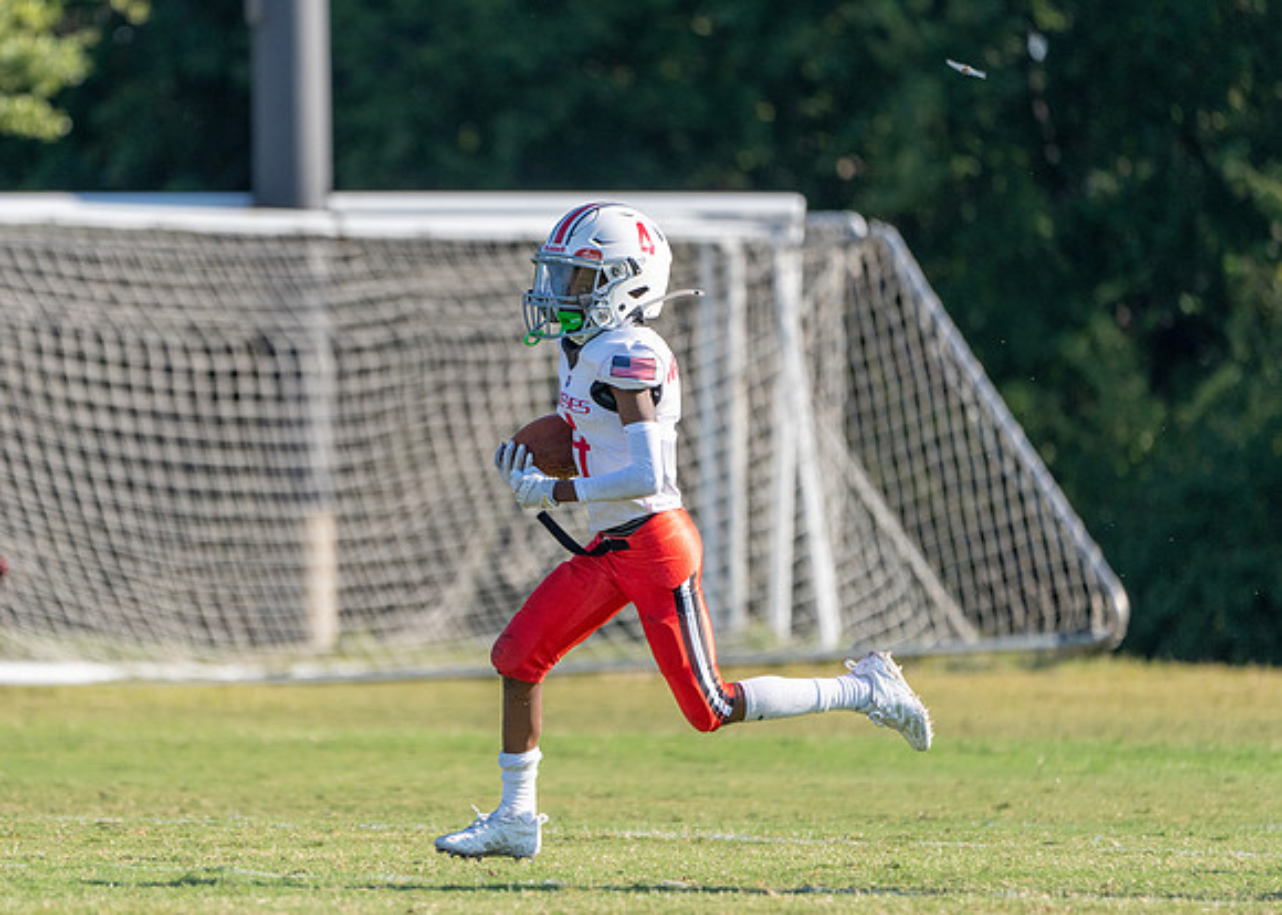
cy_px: 456
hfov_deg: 3.9
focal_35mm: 513
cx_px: 441
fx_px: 18687
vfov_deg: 2.8
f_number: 5.6
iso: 500
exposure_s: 1/1600
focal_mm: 400
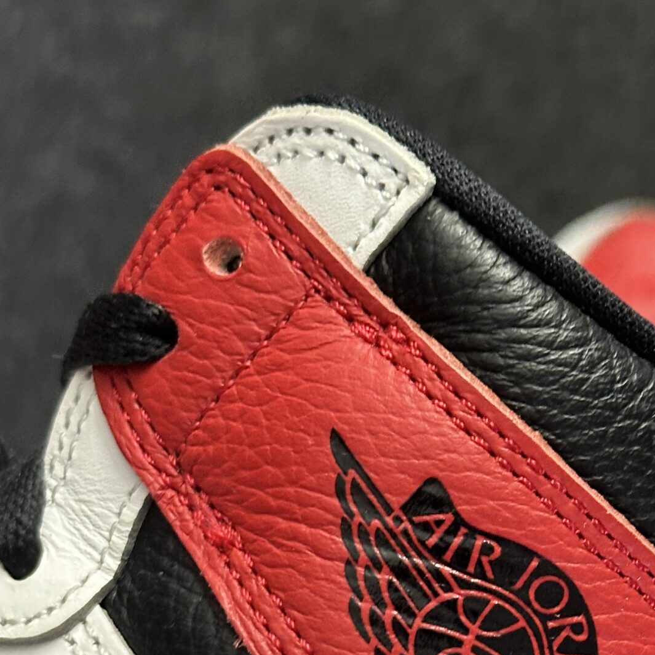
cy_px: 625
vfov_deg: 16.8
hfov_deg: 17.0
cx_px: 497
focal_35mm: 102
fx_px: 2184
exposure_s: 1/33
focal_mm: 6.86
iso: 250
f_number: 1.78
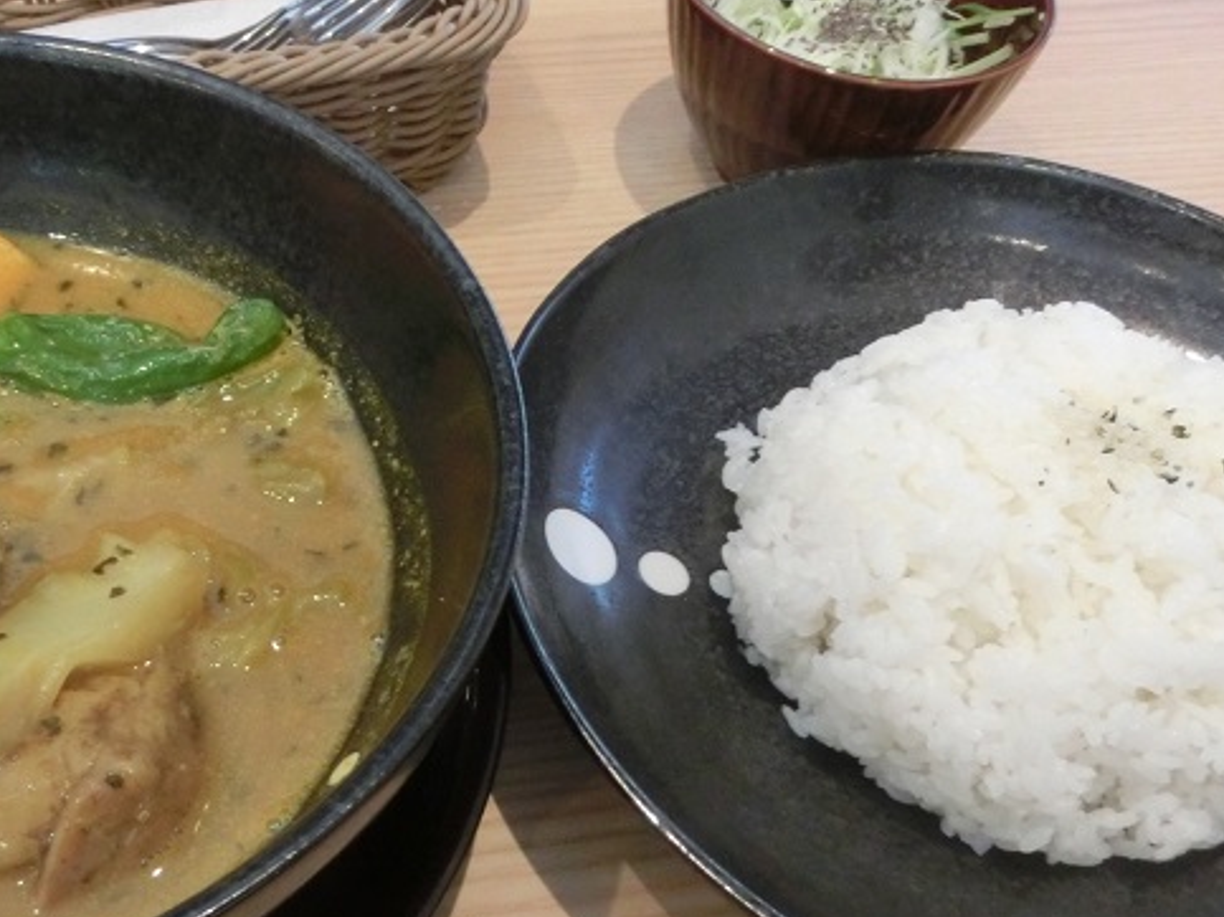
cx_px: 359
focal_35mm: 42
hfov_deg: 43.8
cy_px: 499
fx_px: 1485
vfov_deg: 34.3
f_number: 3
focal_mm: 4.24
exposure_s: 1/125
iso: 500
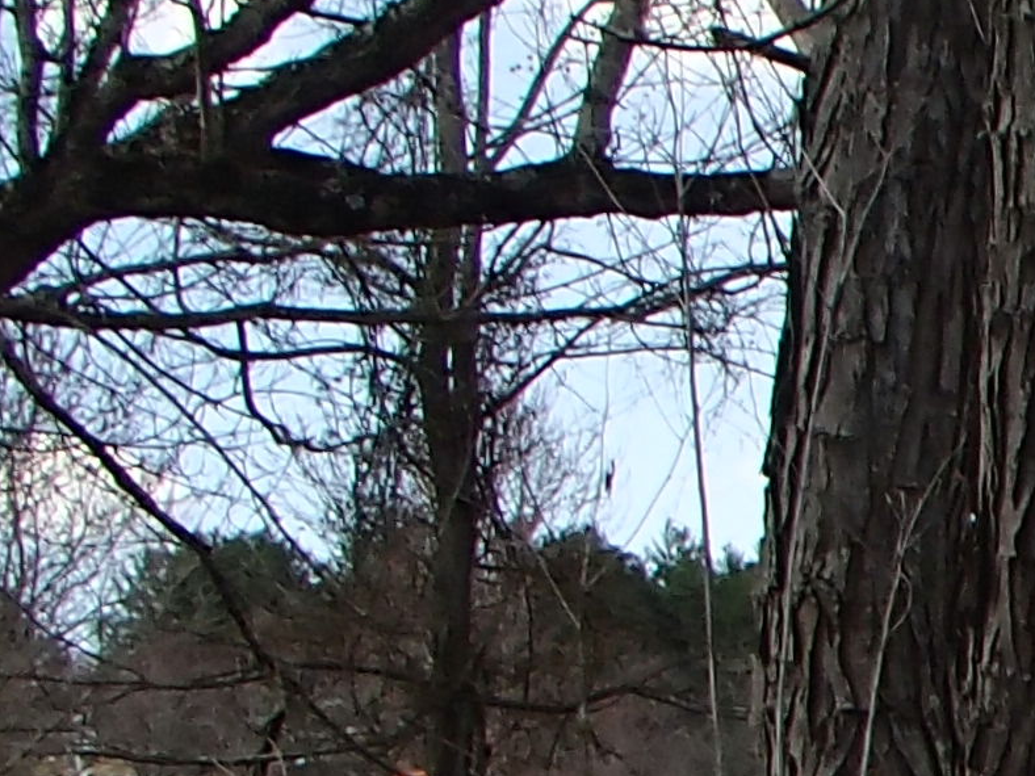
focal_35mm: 141
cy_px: 981
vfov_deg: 10.3
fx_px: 4216
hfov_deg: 12.2
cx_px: 2162
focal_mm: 5
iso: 100
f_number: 3.9
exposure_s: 1/400
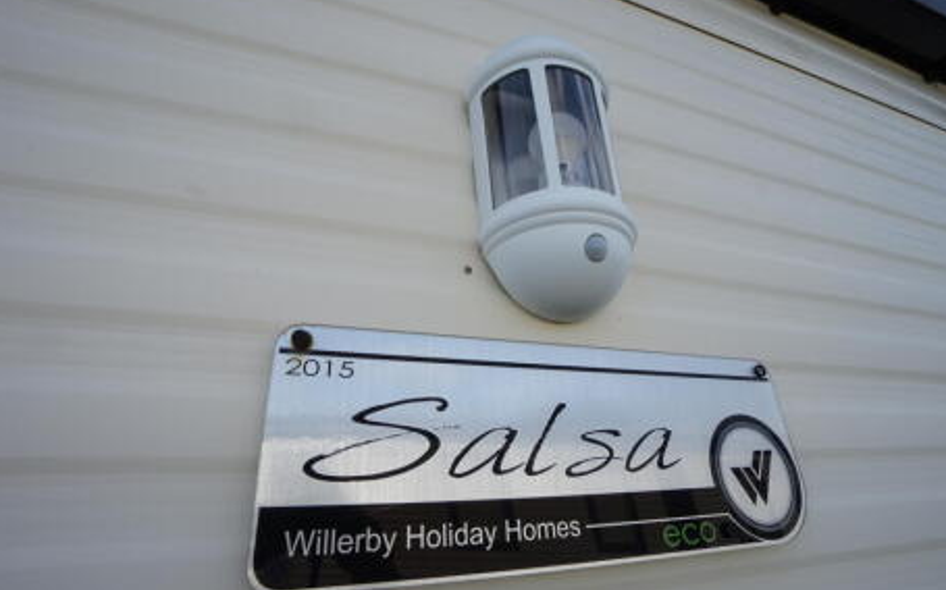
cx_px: 484
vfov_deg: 71.1
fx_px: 412
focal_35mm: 16
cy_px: 315
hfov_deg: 97.8
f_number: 11
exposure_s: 1/100
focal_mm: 10
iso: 100
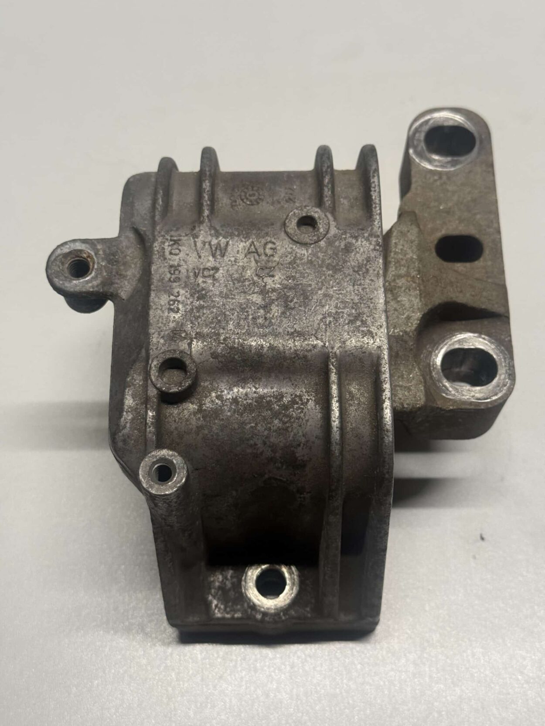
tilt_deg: -65.3
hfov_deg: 30.3
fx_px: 1008
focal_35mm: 48
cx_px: 272
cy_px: 363
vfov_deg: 39.7
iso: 125
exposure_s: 1/50
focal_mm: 6.76
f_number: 1.78
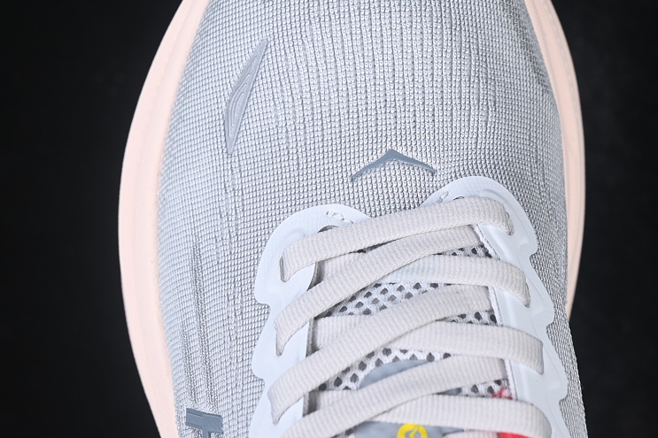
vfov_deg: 12.5
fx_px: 1992
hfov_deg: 18.7
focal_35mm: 109
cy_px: 158
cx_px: 383
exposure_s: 1/60
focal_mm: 50
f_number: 7.1
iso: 160
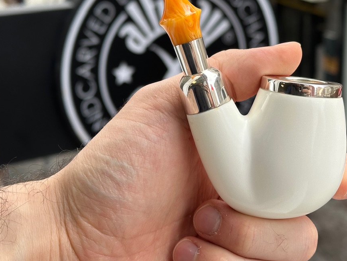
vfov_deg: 20.7
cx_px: 210
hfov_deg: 27.3
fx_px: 712
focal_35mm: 71
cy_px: 93
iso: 64
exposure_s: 1/1145
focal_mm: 6.86
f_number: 1.78
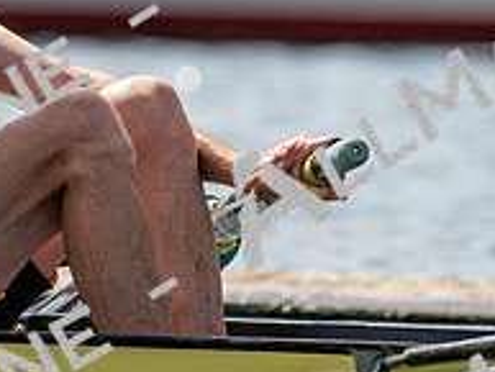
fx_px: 15553
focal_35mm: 1087
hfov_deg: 1.8
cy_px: 30
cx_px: 13
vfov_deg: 1.4
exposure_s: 1/1600
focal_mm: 376
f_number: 6.3
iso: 250
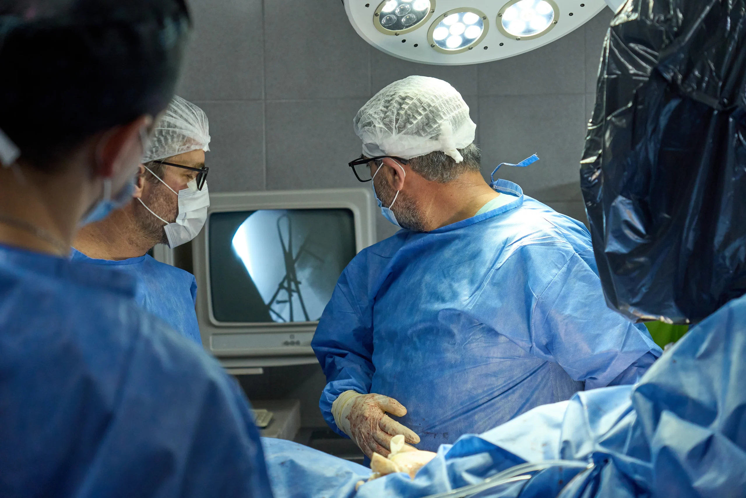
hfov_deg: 33.4
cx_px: 373
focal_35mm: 60
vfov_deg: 22.6
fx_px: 1243
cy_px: 249
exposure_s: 1/250
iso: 640
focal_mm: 40
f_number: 2.8
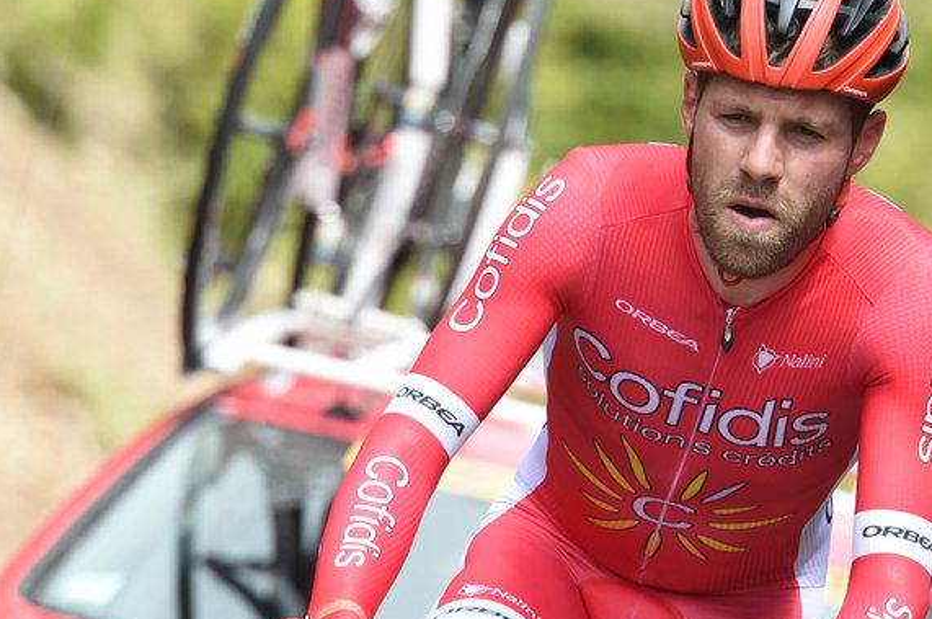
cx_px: 725
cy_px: 429
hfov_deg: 2.9
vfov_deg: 2.0
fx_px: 18096
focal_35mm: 700
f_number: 7.1
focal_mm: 390
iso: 1000
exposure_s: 1/1000
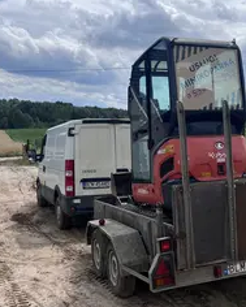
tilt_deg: -5.9
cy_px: 165
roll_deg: -1.4
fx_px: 391
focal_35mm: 43
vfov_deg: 42.9
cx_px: 156
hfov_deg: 34.7
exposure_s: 1/6173
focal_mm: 5.1
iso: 50
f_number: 1.6
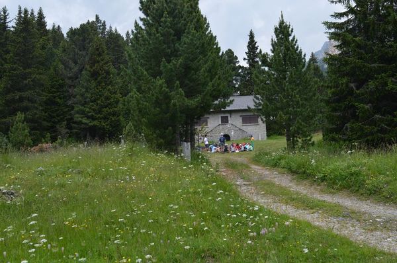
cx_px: 198
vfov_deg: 38.2
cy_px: 132
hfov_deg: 55.2
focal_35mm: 34
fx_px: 380
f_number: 6.3
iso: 100
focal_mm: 23
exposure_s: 1/160
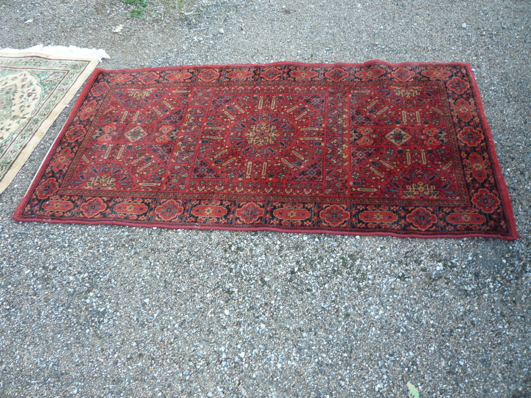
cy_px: 199
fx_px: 460
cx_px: 266
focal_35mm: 30
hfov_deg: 60.0
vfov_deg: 46.8
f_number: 3.3
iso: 125
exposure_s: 1/30
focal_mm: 5.2
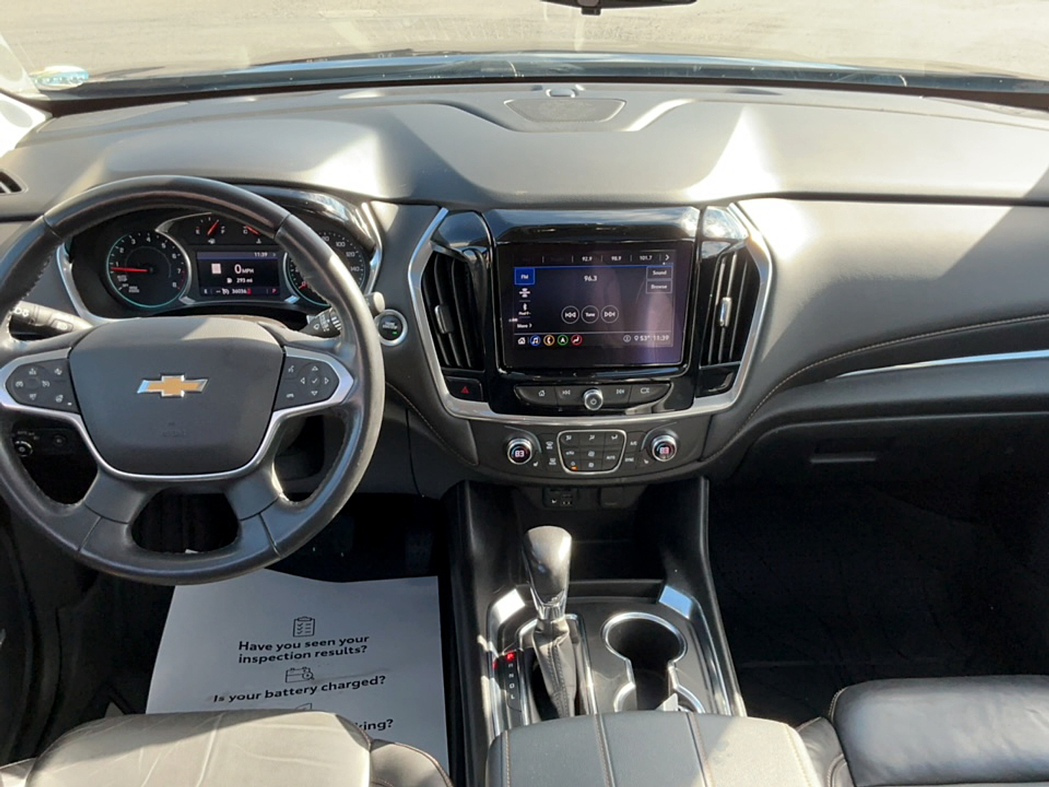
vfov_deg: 46.8
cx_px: 524
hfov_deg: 60.0
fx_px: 909
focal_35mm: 30
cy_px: 394
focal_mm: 3
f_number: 1.8
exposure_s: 1/120
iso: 40
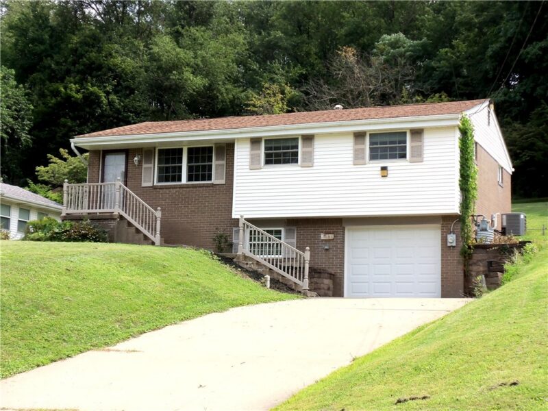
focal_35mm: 62
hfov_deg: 31.2
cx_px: 274
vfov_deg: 23.7
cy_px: 206
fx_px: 982
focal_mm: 11.1
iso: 64
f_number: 4
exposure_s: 1/640
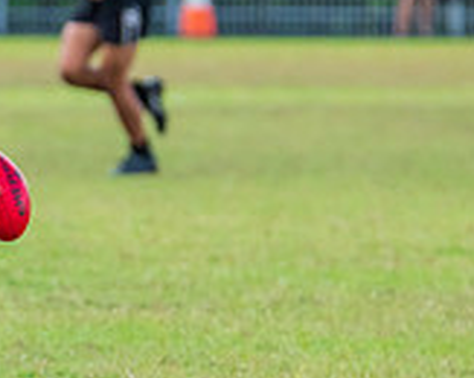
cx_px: -58
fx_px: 19140
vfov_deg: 1.1
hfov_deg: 1.4
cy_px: 161
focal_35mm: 1366
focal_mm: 400
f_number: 6
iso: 1000
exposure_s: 1/1250
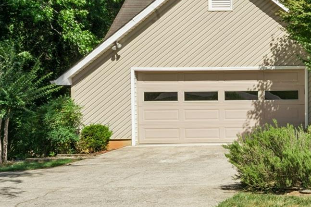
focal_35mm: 76
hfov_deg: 24.0
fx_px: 656
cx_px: 385
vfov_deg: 17.9
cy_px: 72
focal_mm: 24
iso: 100
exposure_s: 1/15
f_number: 22
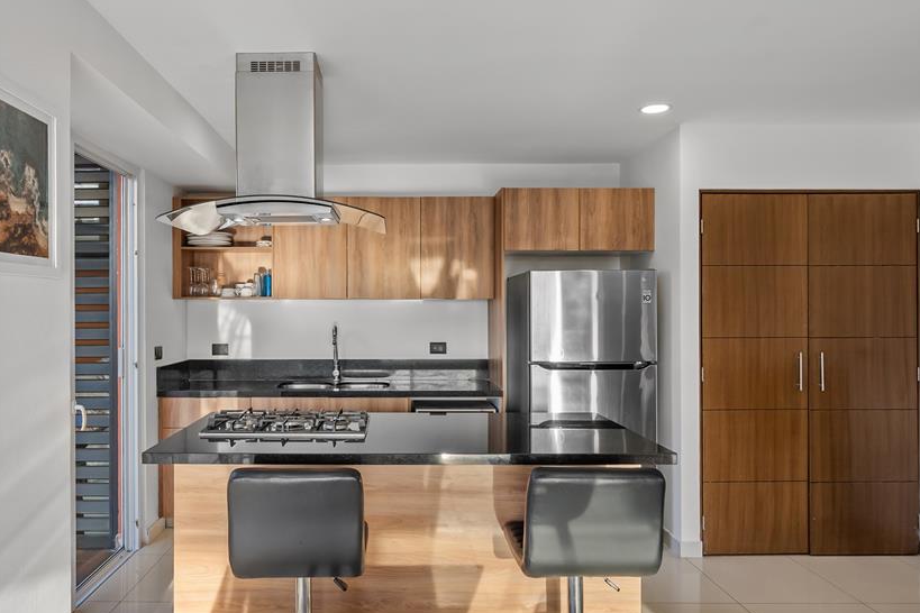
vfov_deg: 51.3
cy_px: 319
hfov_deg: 71.1
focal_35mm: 25
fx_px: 639
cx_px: 388
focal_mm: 20
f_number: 9
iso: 500
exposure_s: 1/25
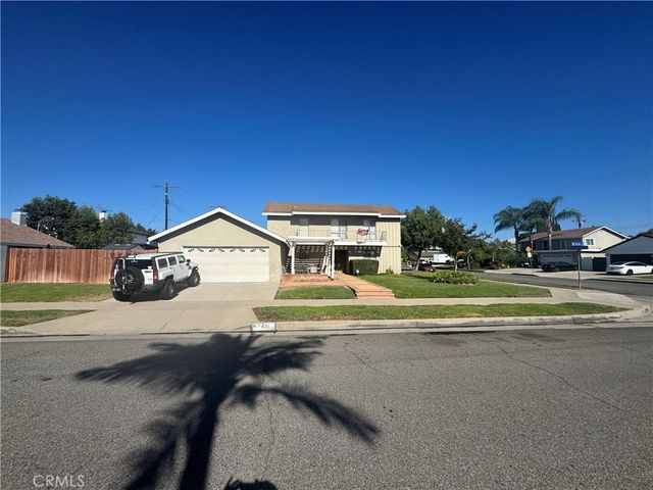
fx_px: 264
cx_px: 326
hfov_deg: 102.1
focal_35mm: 14
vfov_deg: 85.7
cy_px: 245
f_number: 2.2
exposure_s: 1/3717
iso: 50
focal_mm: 2.22
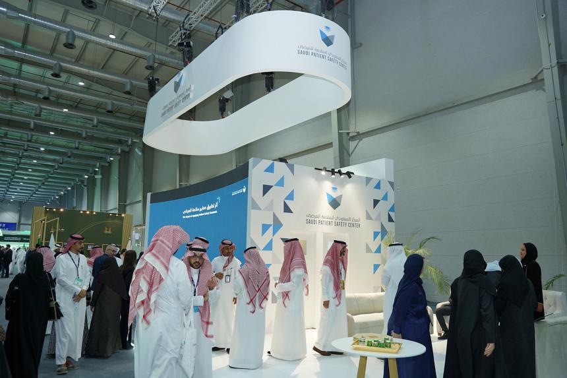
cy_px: 189
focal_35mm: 27
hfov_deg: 67.0
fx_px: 428
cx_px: 284
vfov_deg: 47.6
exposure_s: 1/160
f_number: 2.8
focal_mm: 27.2
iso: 800
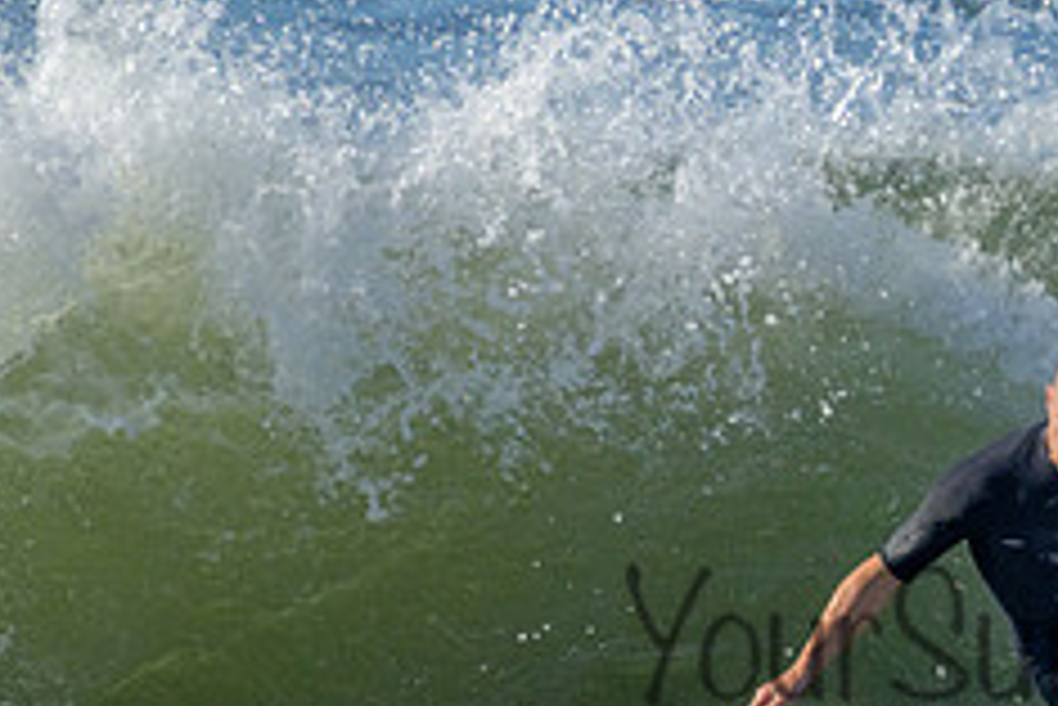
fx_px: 76279
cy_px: 519
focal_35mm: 2594
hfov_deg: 0.8
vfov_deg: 0.5
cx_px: 1496
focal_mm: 800
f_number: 11
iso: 1000
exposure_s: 1/2000
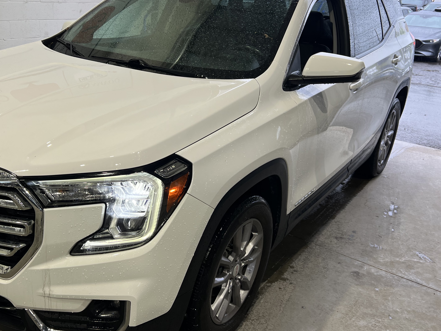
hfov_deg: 49.6
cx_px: 161
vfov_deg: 38.7
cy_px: 162
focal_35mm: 37
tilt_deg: -16.3
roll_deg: -2.8
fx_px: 471
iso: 40
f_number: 1.5
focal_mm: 5.7
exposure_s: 1/100
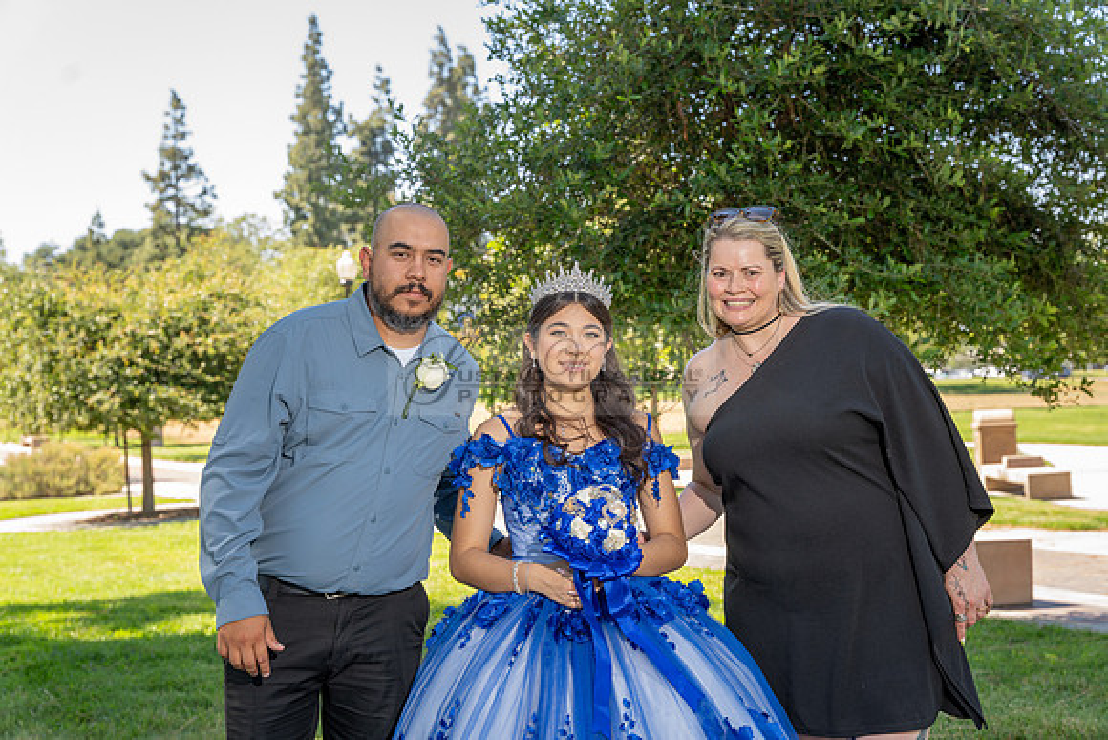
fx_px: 1684
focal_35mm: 55
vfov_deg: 24.8
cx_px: 554
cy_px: 370
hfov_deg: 36.4
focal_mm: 54.7
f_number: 5
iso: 80
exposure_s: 1/125
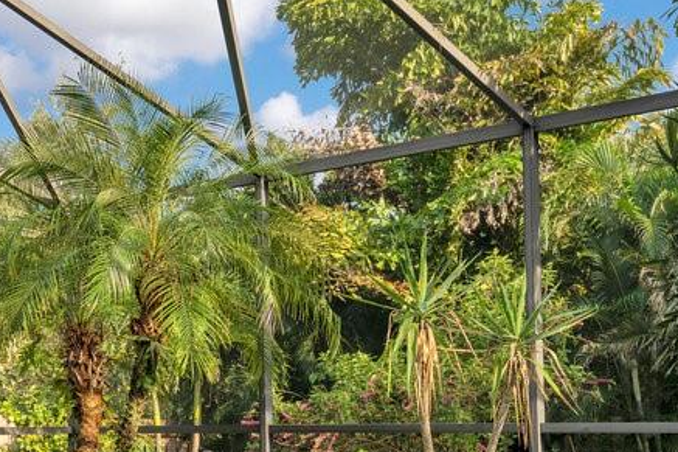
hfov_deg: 27.3
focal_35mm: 71
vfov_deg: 18.9
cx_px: 51
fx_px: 1337
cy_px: 381
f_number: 6.3
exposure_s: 1/100
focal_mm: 31
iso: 100
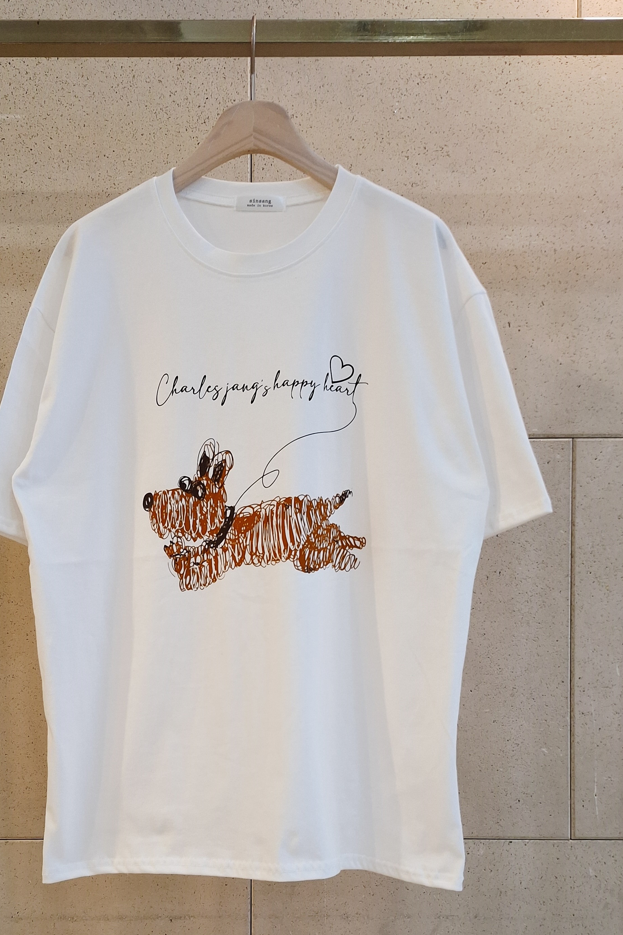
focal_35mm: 38
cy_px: 657
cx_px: 250
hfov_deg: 34.9
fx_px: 986
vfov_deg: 49.4
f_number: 1.8
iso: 160
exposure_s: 1/120
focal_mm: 5.23
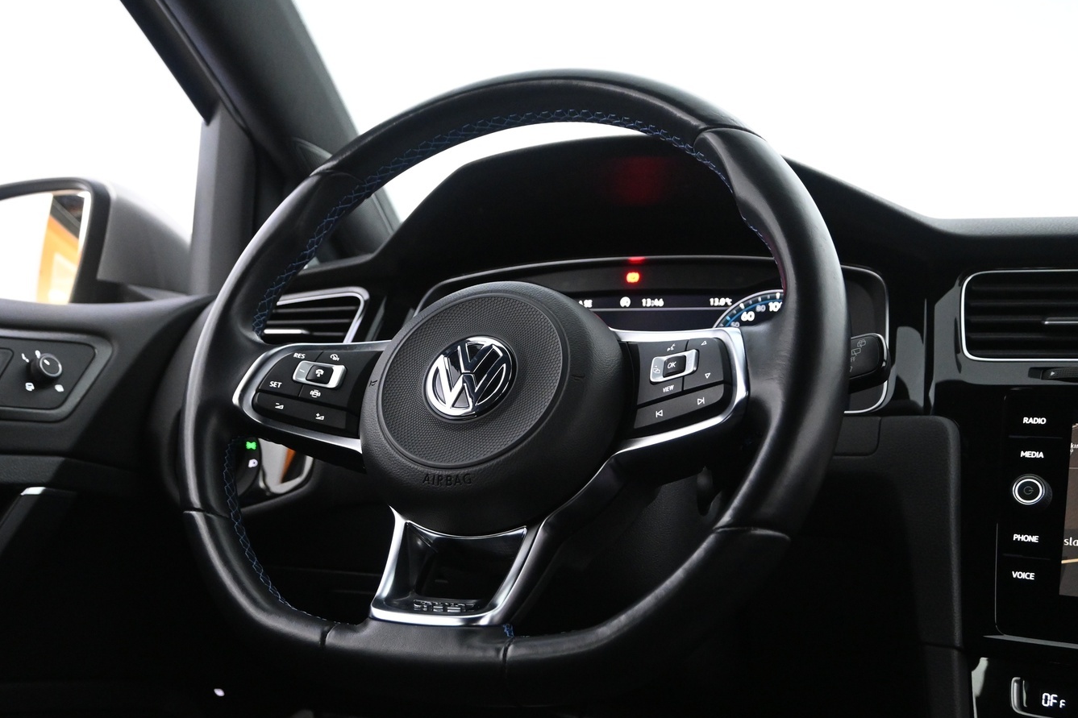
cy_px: 389
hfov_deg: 48.4
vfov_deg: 33.4
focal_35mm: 40
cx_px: 511
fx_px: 1198
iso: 3200
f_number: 4
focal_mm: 22
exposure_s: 1/30
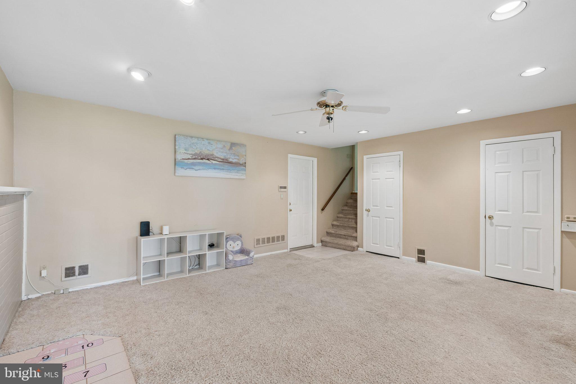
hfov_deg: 100.4
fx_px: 240
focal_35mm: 15
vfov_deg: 77.3
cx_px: 288
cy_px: 192
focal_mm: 10
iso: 250
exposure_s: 1/3.33
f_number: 8
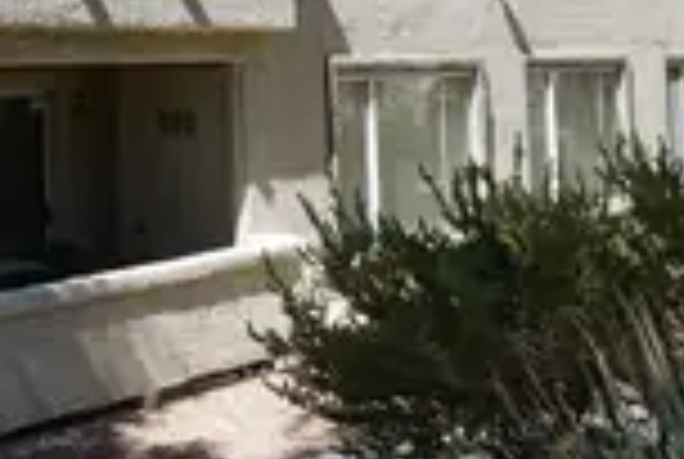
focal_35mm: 71
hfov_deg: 26.3
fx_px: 1352
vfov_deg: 18.5
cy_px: -47
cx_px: -54
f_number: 9
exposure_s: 1/100
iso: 100
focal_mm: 18
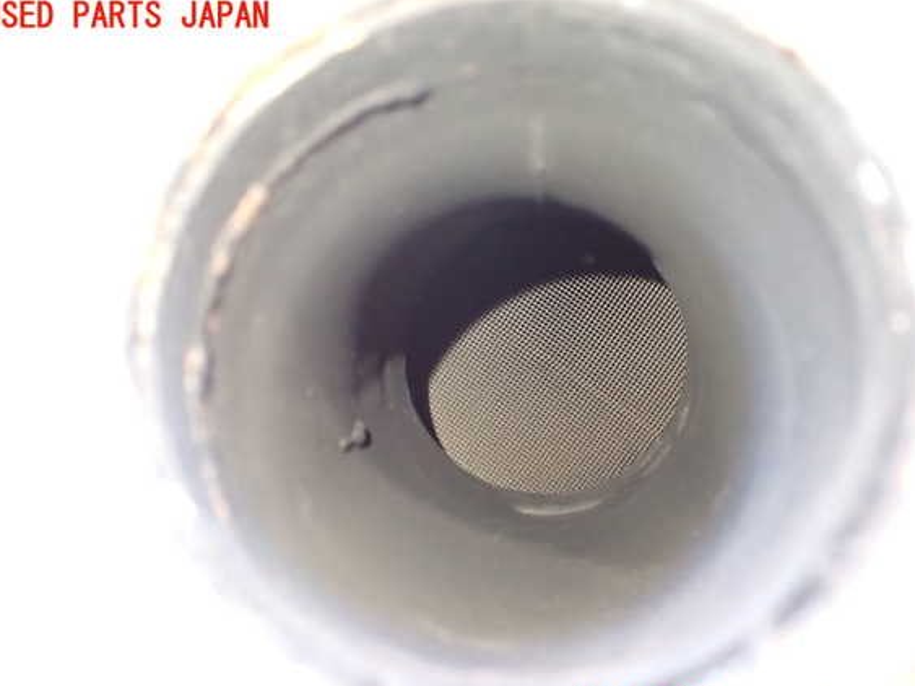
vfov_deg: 44.1
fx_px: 846
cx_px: 462
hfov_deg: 56.8
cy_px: 363
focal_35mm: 32
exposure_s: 1/30
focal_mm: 5.4
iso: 1250
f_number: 2.3
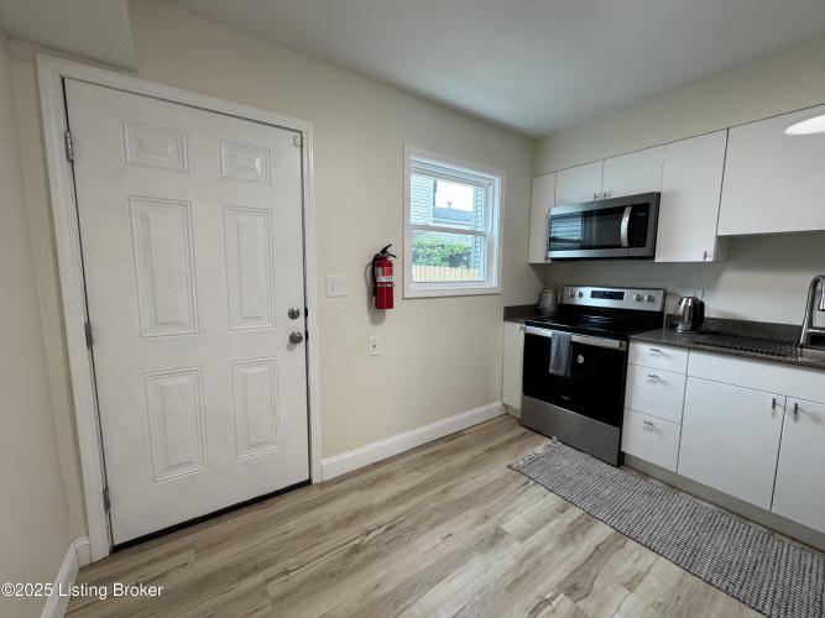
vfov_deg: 85.7
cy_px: 309
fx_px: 334
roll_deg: -0.4
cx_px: 412
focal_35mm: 14
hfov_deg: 102.1
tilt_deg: -6.6
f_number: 2.2
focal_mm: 2.22
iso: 125
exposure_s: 1/100
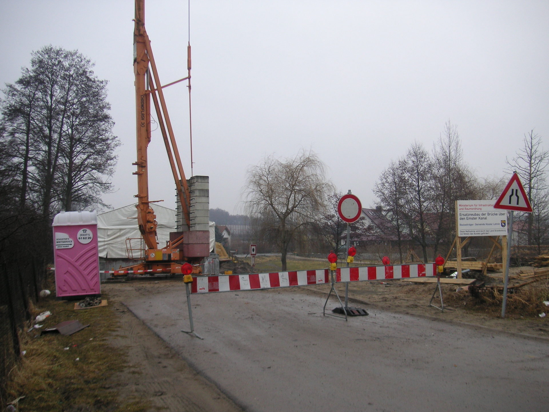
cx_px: 274
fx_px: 587
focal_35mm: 37
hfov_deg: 50.1
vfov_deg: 38.7
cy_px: 206
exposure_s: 1/180
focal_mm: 6.1
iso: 50
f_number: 2.8
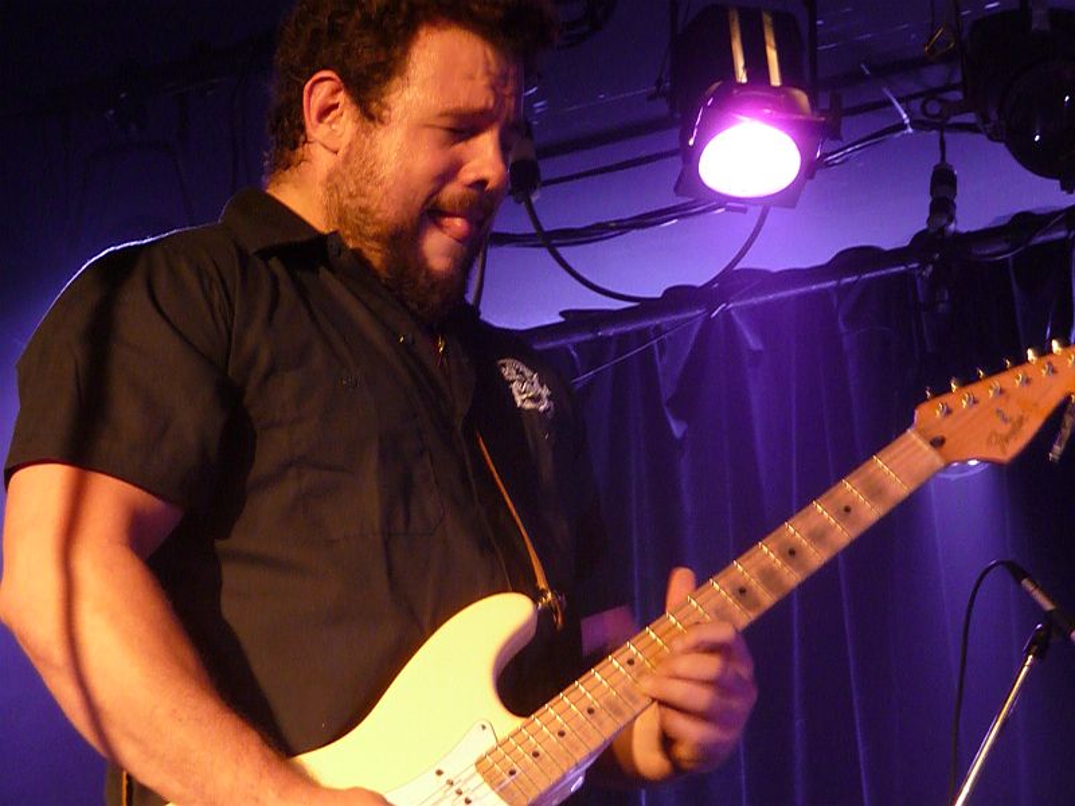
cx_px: 538
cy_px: 403
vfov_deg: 10.5
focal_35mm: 141
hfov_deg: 14.0
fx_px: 4379
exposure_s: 1/13
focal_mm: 24.1
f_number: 4.8
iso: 800
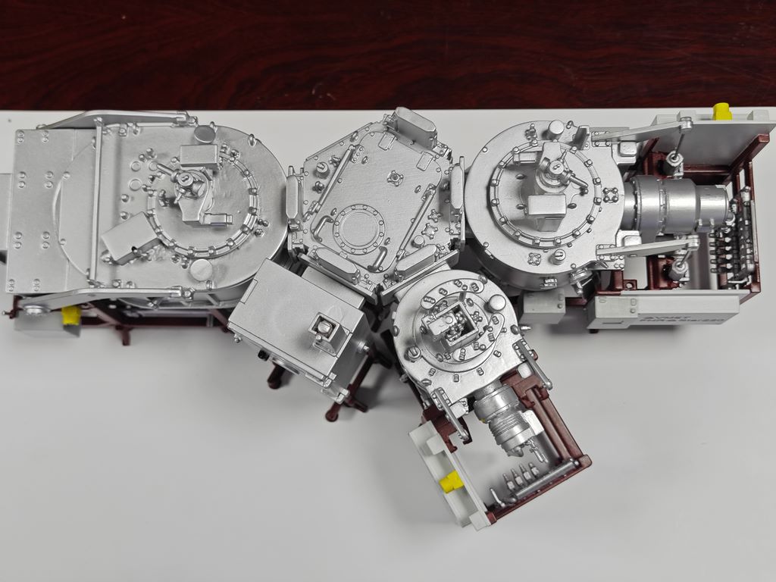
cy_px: 291
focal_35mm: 46
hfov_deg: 41.2
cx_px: 388
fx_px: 1031
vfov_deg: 31.5
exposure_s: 1/100
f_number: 1.9
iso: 125
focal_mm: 8.7
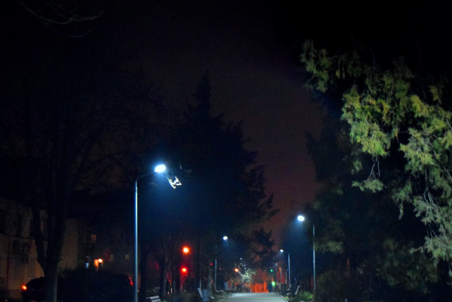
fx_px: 754
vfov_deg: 22.6
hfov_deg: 33.4
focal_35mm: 60
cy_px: 193
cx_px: 237
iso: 6400
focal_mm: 30
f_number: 4.2
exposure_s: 1/40
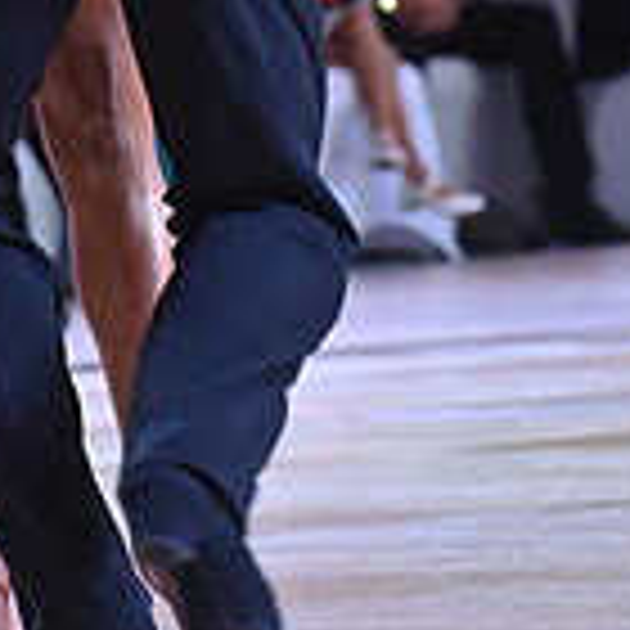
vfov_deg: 2.9
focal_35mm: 598
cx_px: 52
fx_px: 12313
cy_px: -284
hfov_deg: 2.9
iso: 4000
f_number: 6.3
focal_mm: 170
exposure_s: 1/400
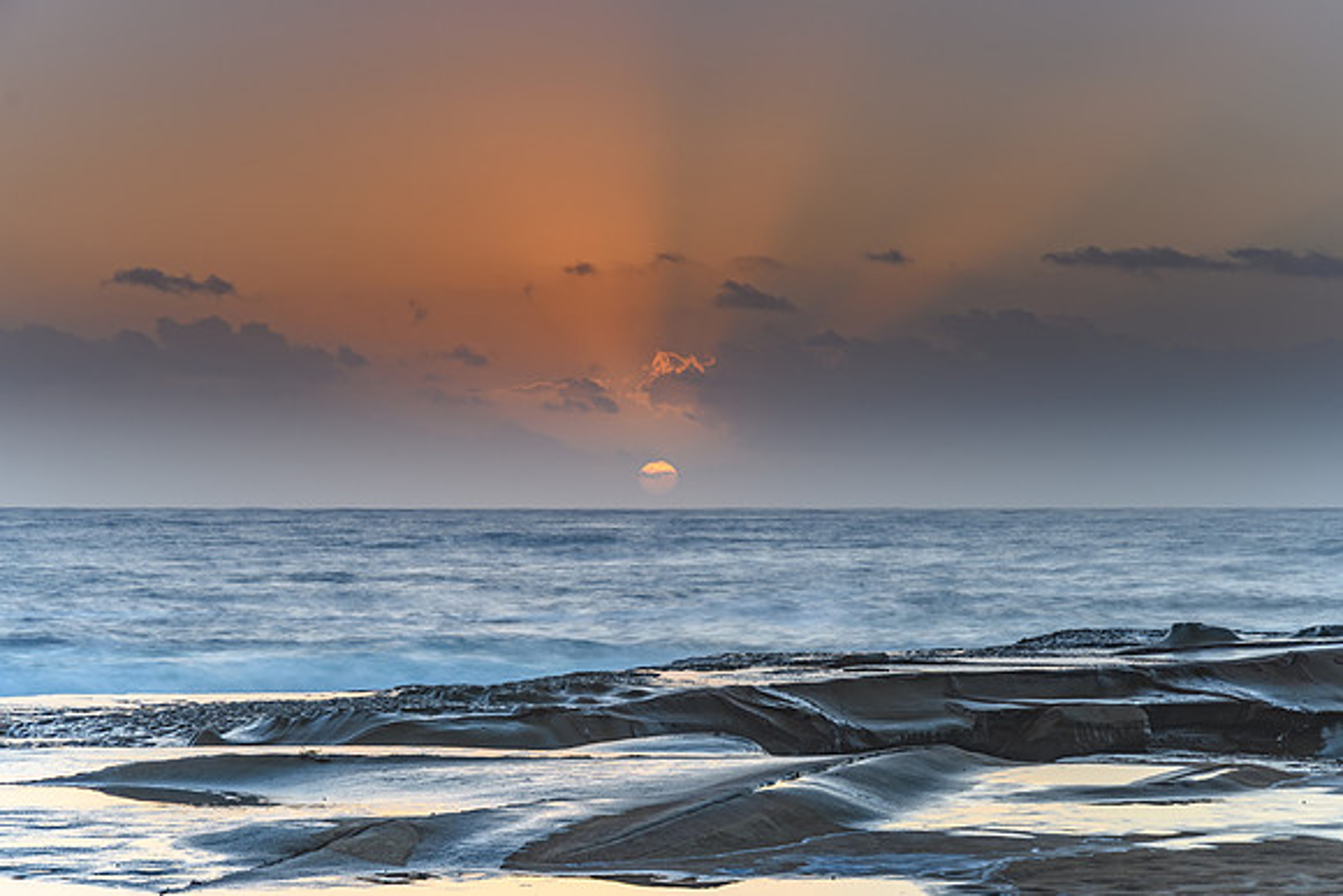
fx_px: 3969
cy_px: 448
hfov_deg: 19.2
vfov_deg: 12.9
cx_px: 672
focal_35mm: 106
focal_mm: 70
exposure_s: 2
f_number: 9
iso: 50
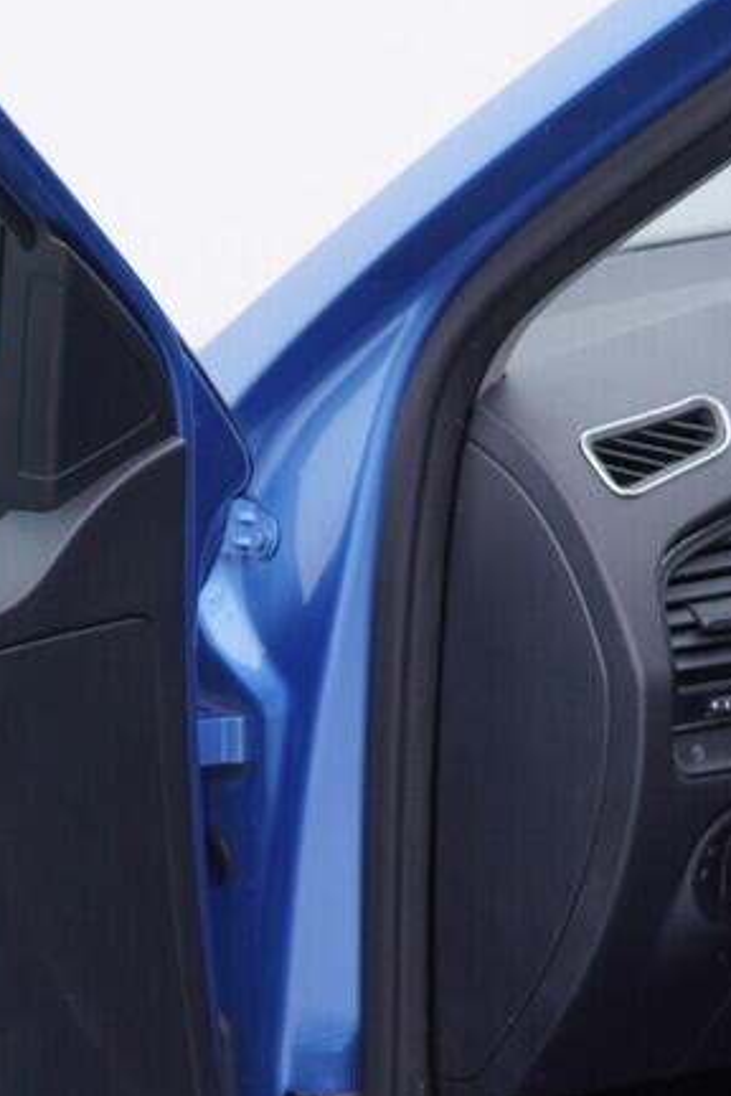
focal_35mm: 120
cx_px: 261
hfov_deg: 11.4
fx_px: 3655
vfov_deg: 16.9
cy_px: 906
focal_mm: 24
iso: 125
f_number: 3.5
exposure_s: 1/60
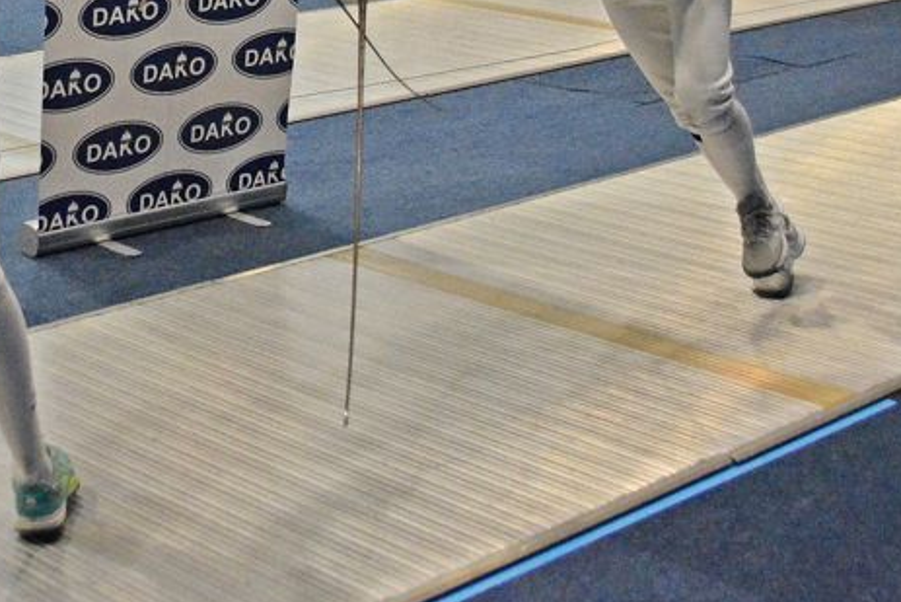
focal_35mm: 57
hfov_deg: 34.3
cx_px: 224
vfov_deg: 23.6
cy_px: 170
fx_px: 1427
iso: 6400
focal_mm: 22
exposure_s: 1/1600
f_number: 3.8
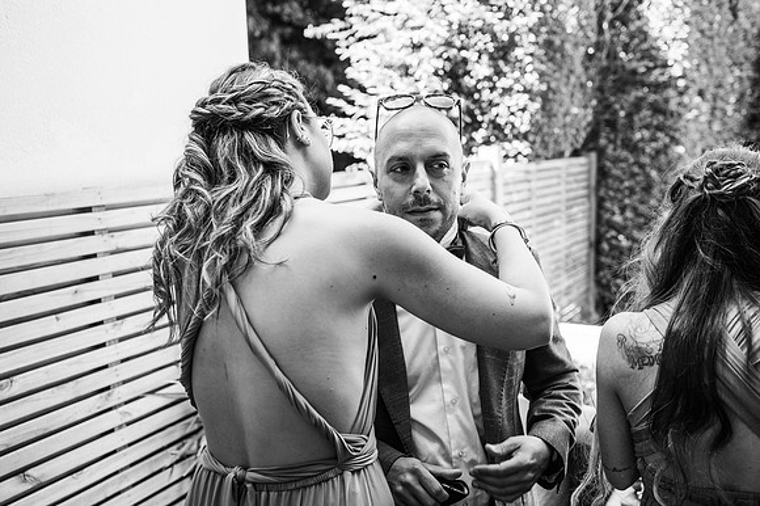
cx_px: 380
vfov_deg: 37.8
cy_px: 253
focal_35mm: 35
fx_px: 738
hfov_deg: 54.5
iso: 160
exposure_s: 1/200
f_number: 3.2
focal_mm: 35
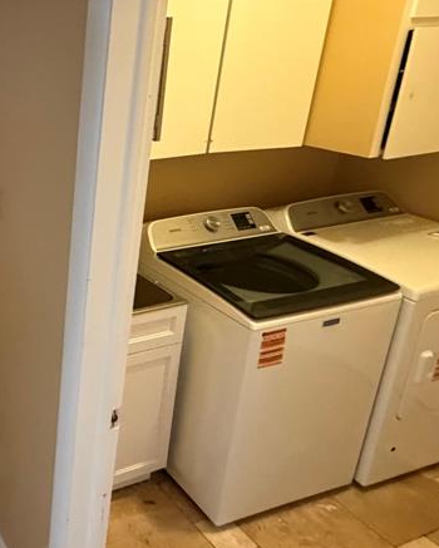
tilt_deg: -14.6
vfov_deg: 54.5
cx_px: -84
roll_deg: +1.9
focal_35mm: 32
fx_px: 519
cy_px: 182
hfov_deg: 36.0
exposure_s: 1/60
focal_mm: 2.22
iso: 640
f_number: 2.2
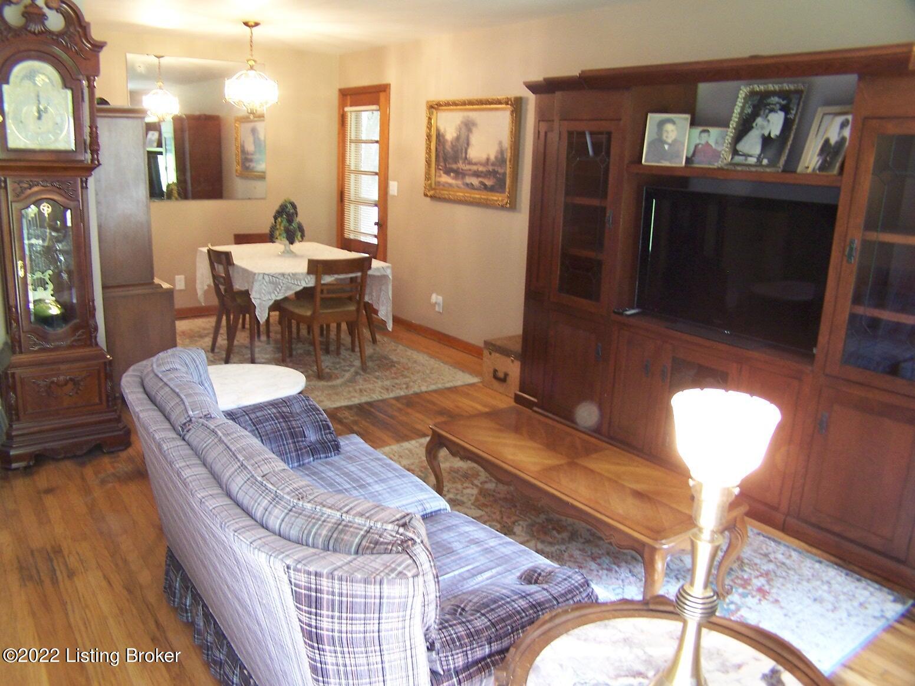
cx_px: 458
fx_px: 1004
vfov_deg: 37.7
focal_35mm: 38
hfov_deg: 49.0
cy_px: 343
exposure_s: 1/15
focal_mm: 6.3
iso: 140
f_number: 2.8
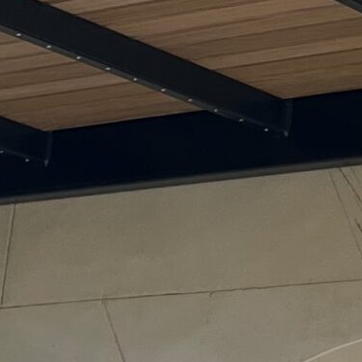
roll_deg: -3.5
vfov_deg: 8.4
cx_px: 356
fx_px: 2106
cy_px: -677
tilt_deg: +34.1
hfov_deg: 9.8
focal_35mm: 178
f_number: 1.5
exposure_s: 1/1838
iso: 50
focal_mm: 5.7
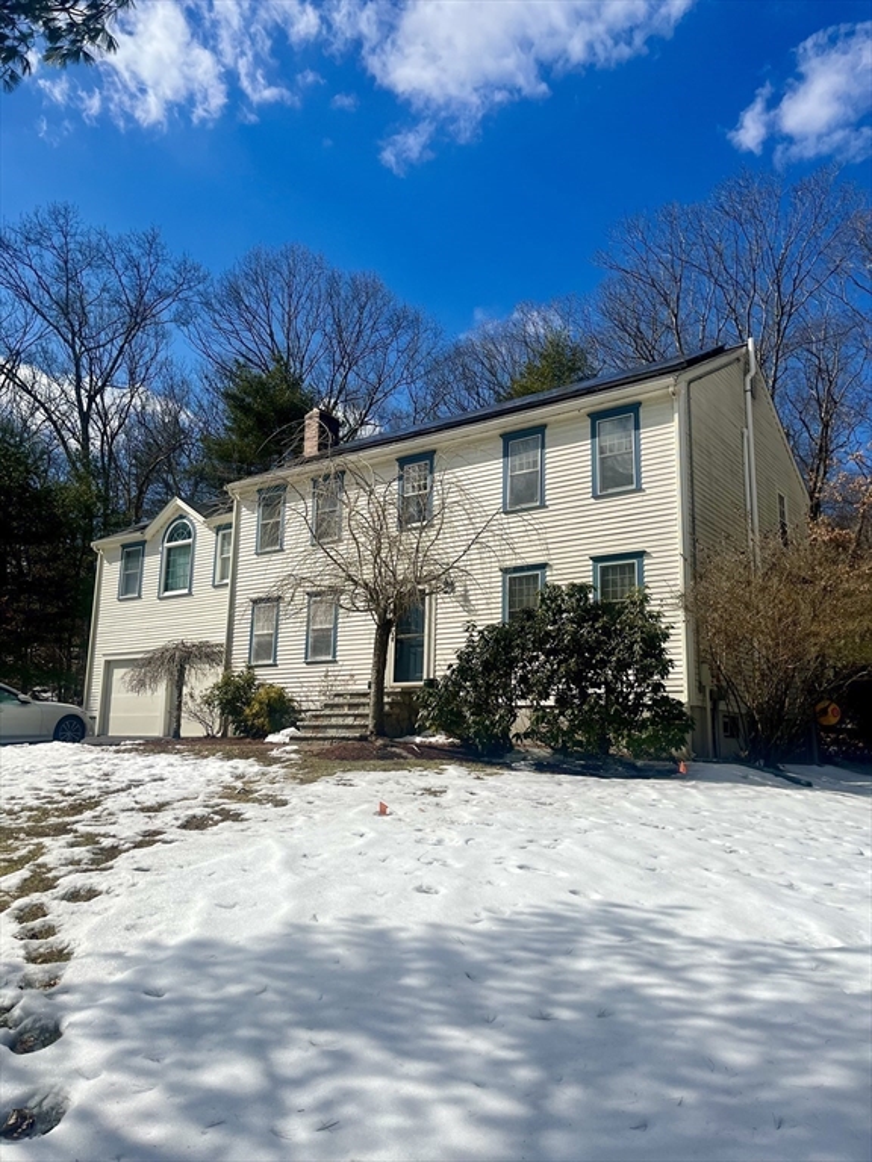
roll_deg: -0.7
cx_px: 436
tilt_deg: +11.6
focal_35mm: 26
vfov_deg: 67.3
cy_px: 581
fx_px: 873
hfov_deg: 53.1
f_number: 1.6
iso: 50
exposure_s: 1/9091
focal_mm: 5.1
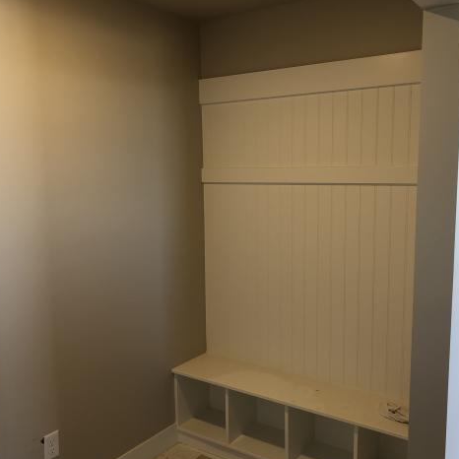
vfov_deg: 48.4
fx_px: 510
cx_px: 237
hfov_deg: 48.4
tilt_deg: -7.8
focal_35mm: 34
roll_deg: +0.5
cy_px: 232
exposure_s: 1/30
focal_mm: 4
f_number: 1.8
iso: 25
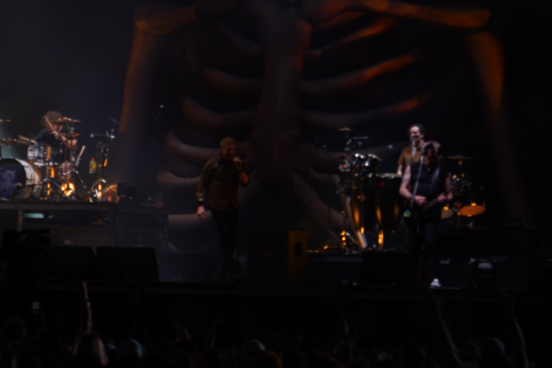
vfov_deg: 7.1
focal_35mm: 192
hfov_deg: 10.7
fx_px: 2944
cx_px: 123
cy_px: 89
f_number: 4
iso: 160
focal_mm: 105
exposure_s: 1/125
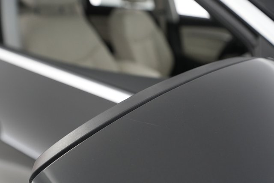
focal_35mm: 28
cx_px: 137
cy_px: 92
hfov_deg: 65.5
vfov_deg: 46.4
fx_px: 213
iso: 5000
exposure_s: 1/100
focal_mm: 28
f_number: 4.5
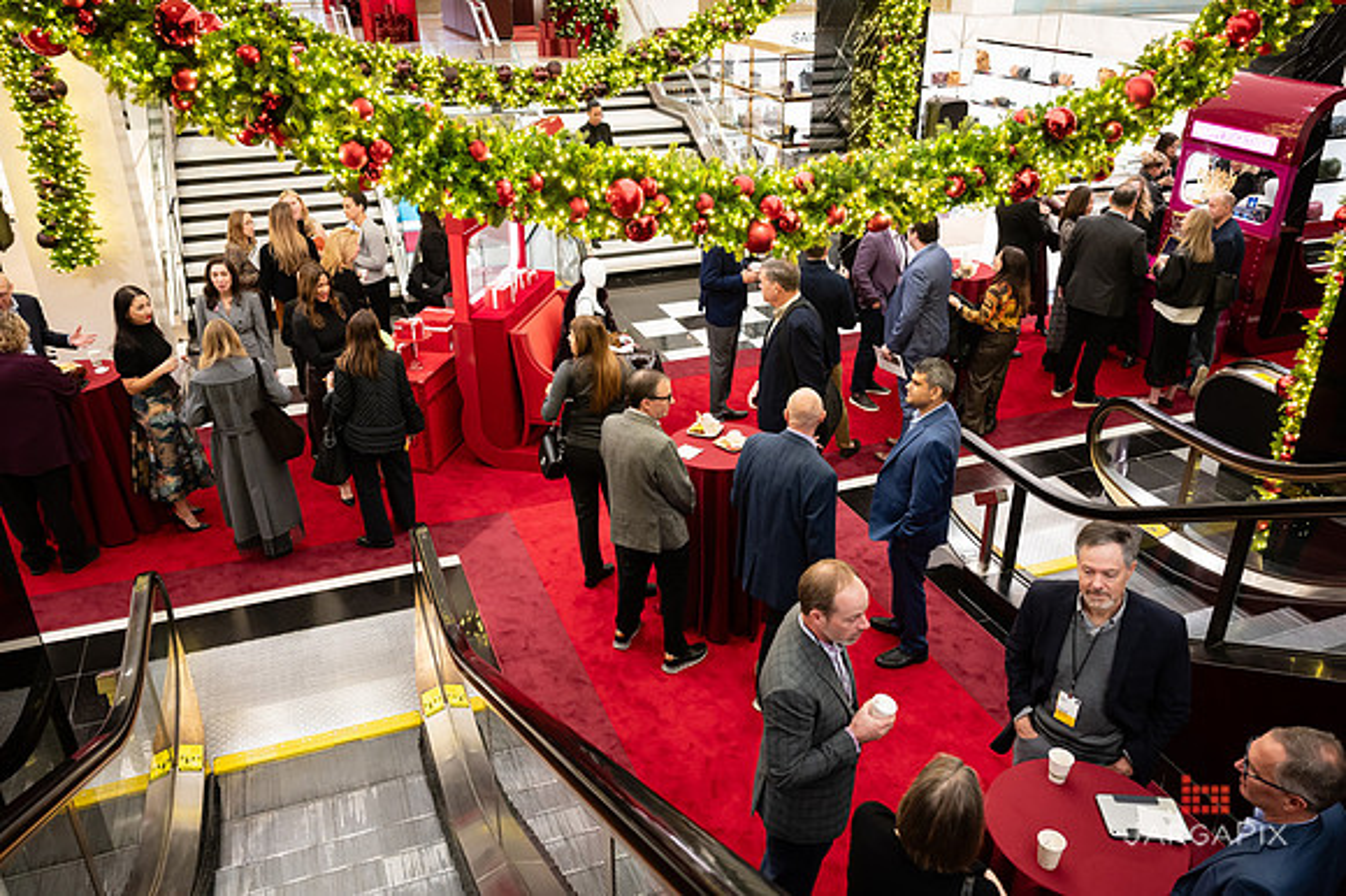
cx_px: 673
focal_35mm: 28
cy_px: 448
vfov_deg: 46.6
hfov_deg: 65.8
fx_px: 1041
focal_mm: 27
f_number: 3.2
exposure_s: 1/160
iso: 1250
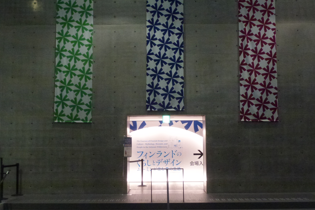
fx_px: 376
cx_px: 158
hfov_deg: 45.4
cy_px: 109
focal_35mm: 43
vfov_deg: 31.2
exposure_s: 1/20
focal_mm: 7.4
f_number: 3.9
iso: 800
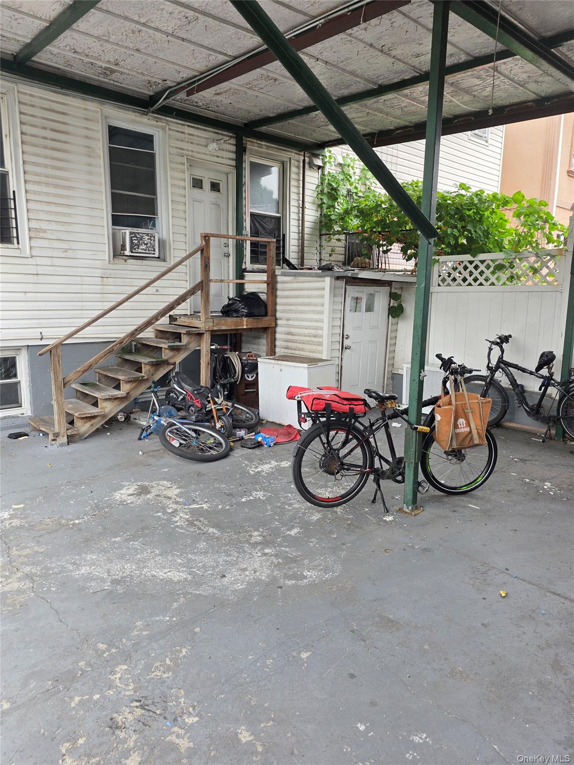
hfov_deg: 58.9
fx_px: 509
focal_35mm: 23
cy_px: 382
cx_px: 287
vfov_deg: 73.9
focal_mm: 6.25
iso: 40
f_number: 1.7
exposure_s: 1/180
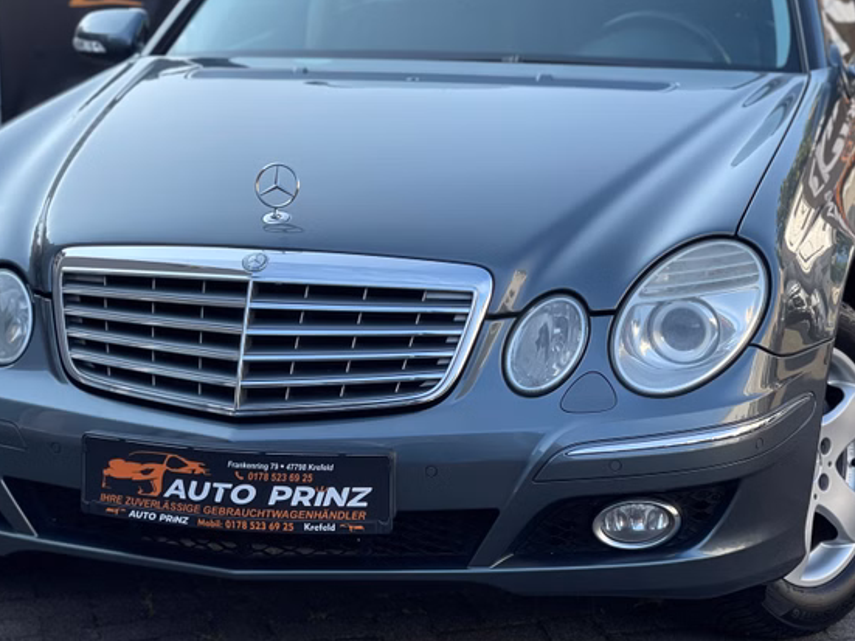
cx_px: 452
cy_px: 237
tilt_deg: -8.5
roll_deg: +0.5
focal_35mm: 93
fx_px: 2297
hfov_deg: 21.1
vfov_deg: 15.9
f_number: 2.2
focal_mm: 7.5
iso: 25
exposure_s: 1/234
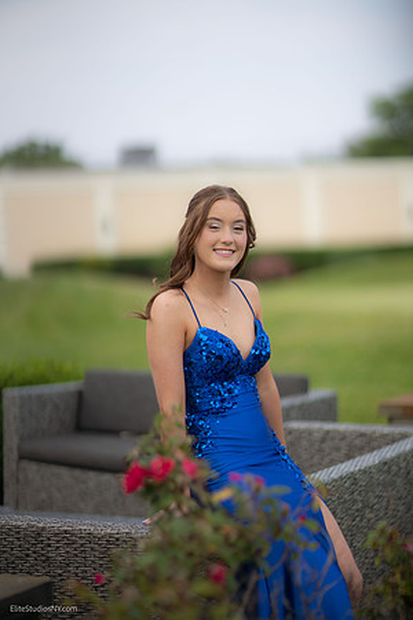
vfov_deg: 23.9
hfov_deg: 16.1
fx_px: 1463
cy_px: 310
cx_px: 206
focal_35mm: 85
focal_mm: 85
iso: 100
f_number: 1.3
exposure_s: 1/4000
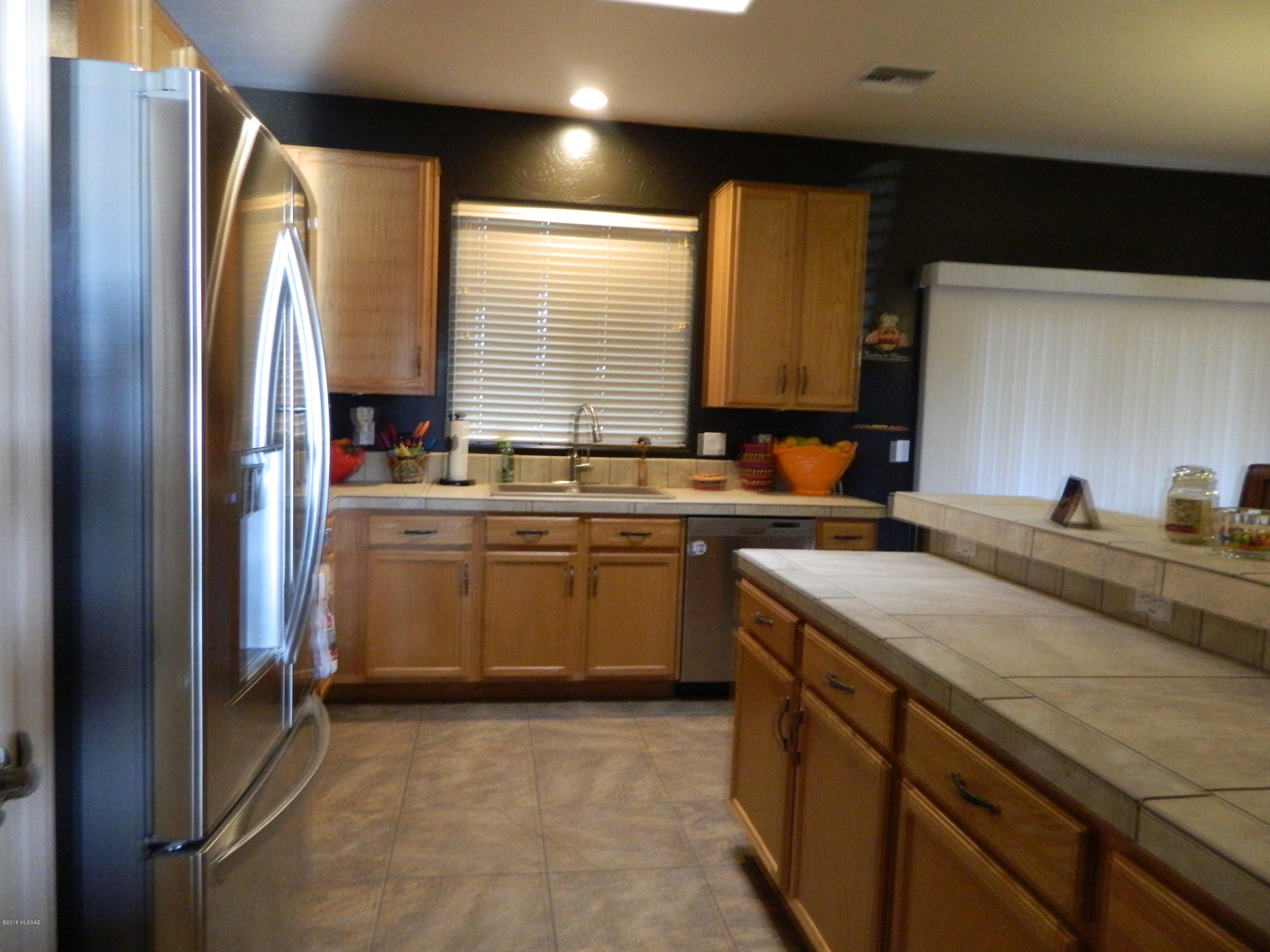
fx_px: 917
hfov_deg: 69.4
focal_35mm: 25
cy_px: 476
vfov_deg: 54.9
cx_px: 635
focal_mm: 4.5
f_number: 3.1
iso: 400
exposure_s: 1/30
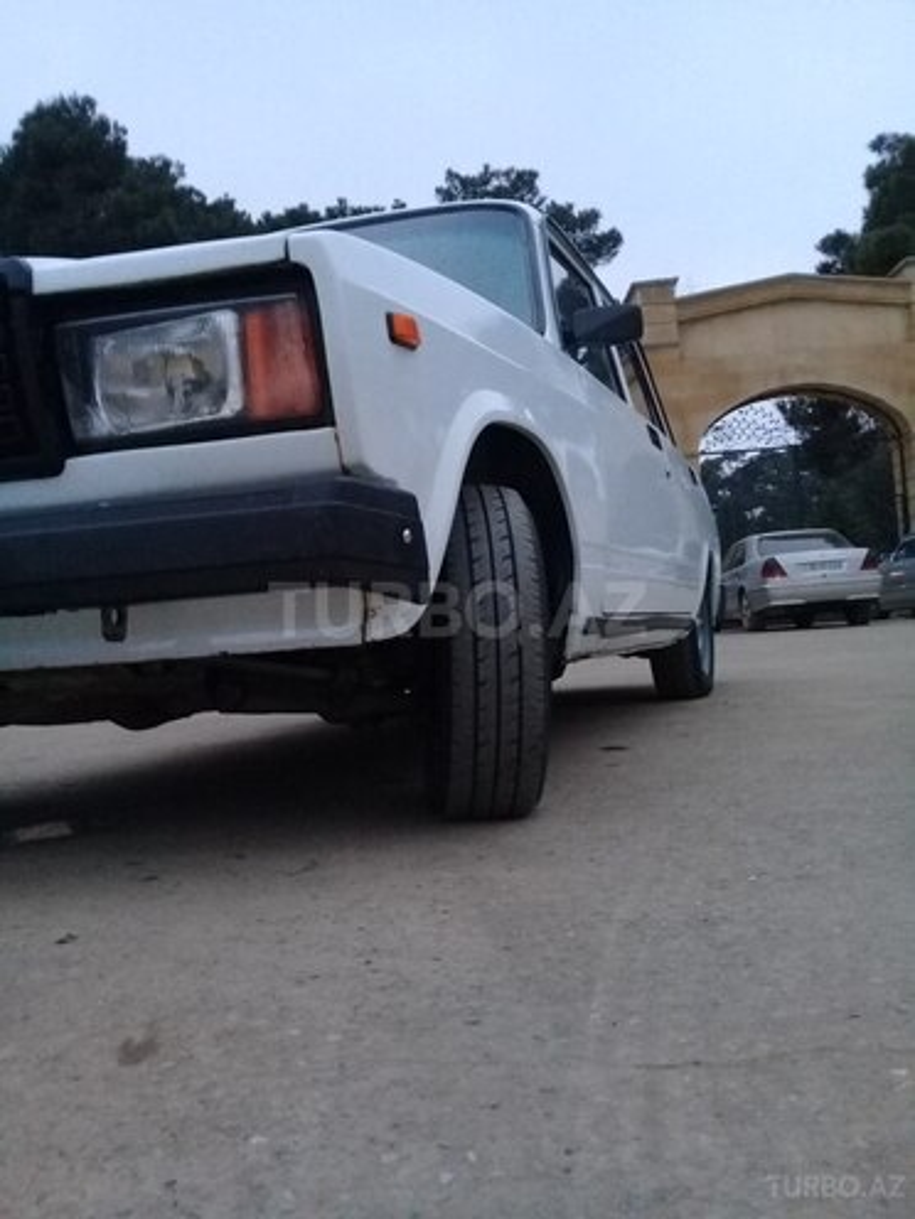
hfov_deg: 45.4
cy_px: 610
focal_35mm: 31
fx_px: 1093
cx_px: 458
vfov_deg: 58.4
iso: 320
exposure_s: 1/17
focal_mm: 3.3
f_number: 2.2
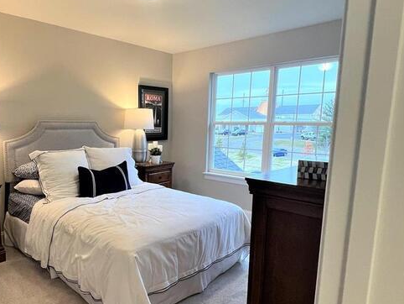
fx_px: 210
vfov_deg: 71.4
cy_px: 170
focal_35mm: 18
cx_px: 147
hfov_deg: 85.7
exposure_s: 1/120
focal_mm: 1.57
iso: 160
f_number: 1.8
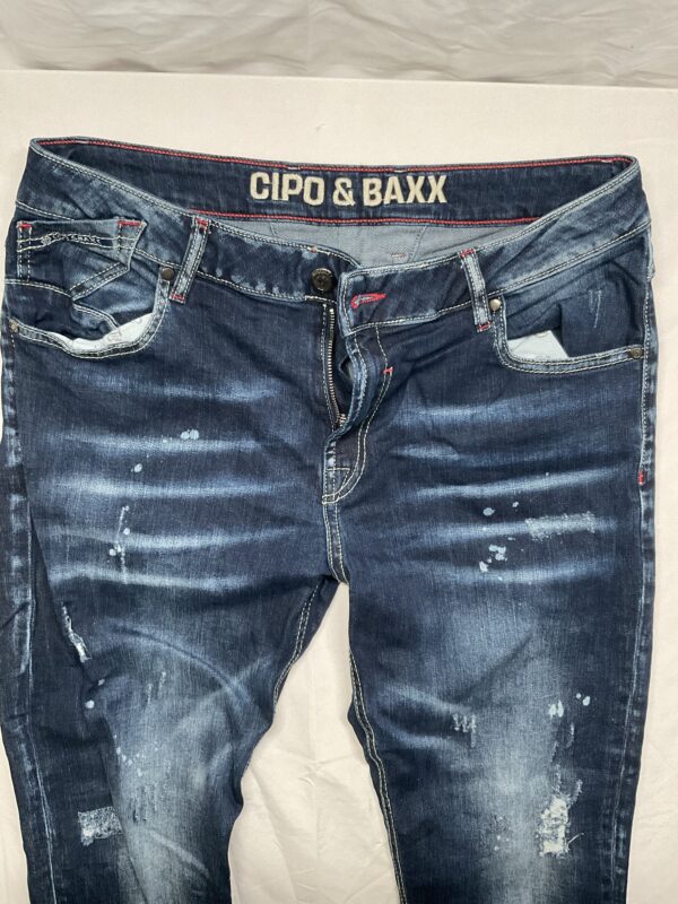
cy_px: 452
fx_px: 757
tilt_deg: -45.7
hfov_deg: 48.2
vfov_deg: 61.7
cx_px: 339
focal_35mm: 29
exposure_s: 1/60
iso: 160
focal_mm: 3
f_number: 1.8
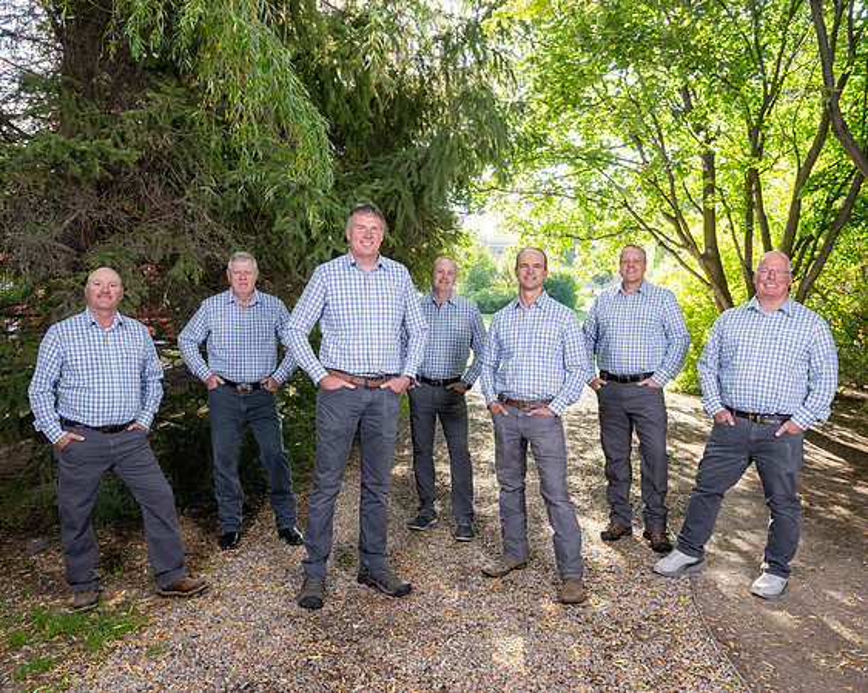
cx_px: 408
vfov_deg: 49.5
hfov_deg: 59.9
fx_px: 753
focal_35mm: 29
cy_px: 345
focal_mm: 24
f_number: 6.3
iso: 640
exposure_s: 1/200
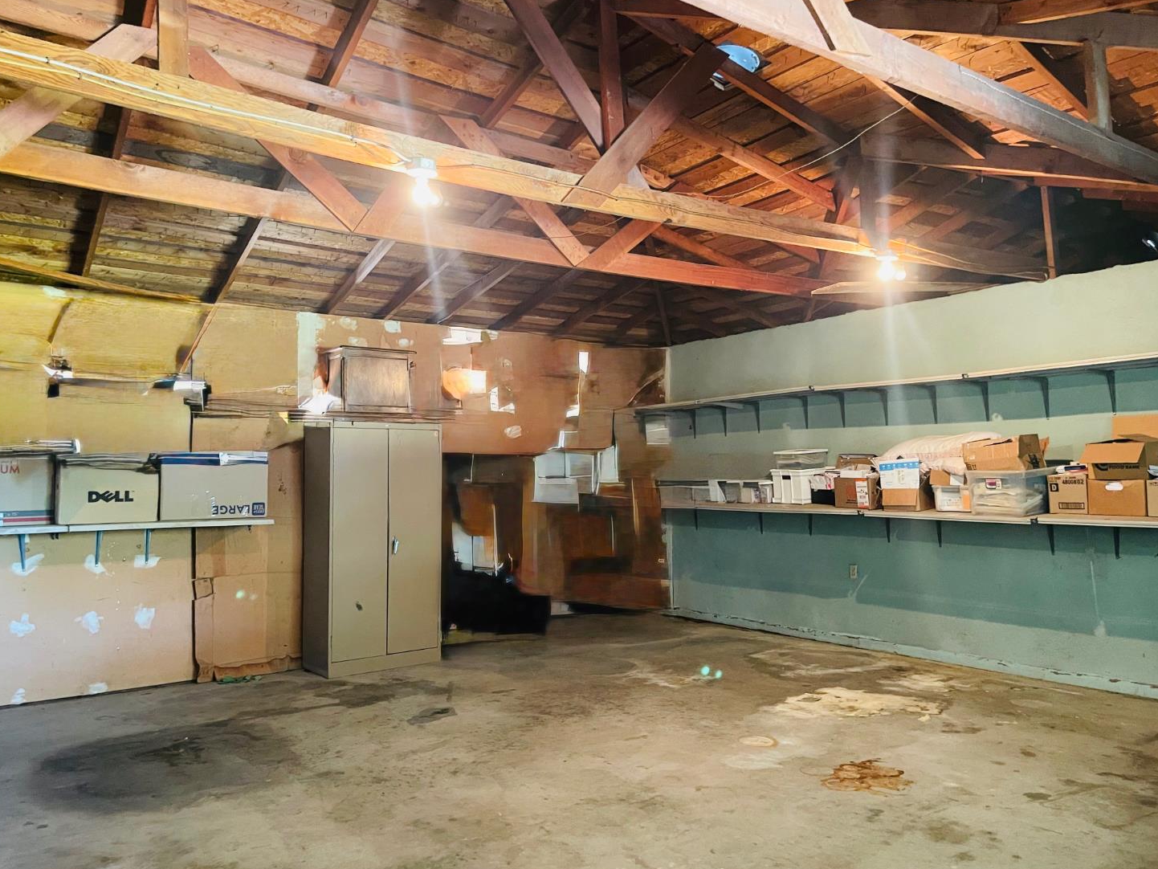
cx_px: 569
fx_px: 870
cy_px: 433
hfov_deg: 67.3
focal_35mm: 26
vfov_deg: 53.1
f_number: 1.6
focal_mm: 5.1
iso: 500
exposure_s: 1/30
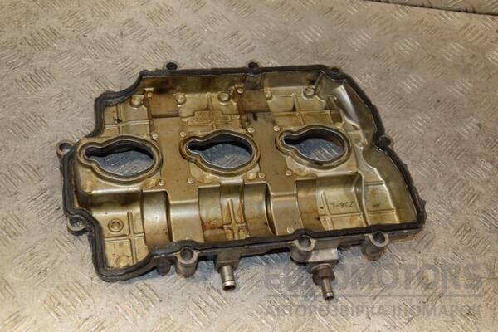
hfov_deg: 41.1
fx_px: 664
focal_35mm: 48
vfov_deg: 28.1
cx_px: 249
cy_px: 166
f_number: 5
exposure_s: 1/200
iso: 800
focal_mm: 32
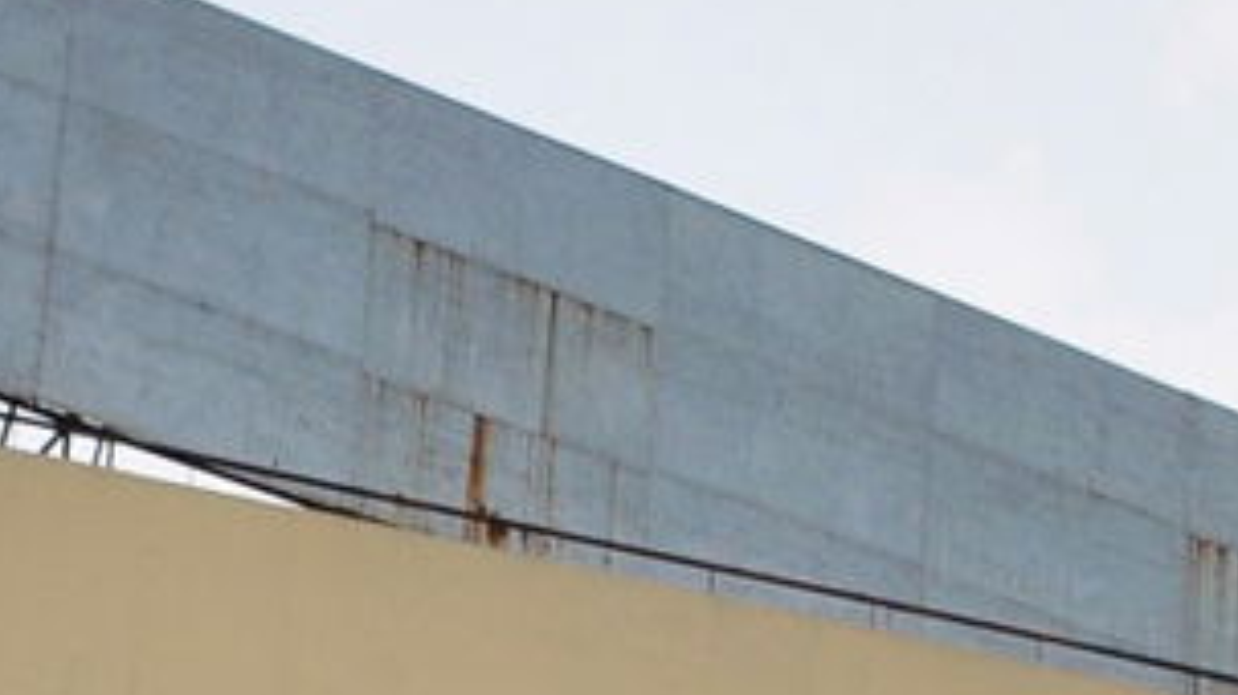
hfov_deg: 11.4
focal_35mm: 179
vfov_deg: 6.1
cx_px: 1998
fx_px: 5872
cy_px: 2255
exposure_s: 1/100
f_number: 8
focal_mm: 18
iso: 400
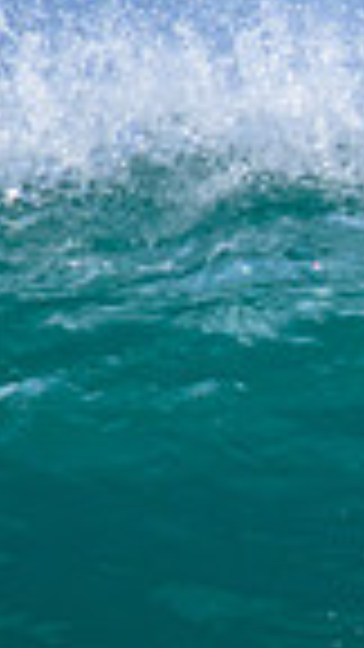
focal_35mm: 4593
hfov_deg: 0.3
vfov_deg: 0.5
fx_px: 78810
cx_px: 1261
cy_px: 369
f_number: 11
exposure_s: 1/2000
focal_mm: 800
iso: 1250
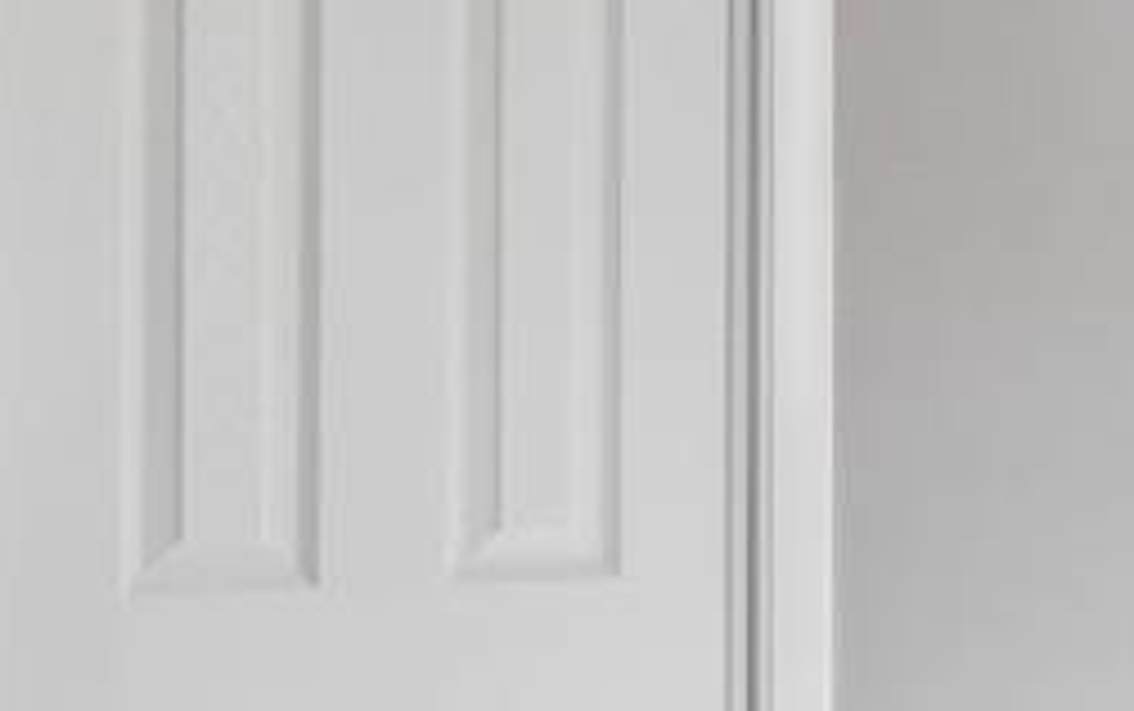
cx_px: 1467
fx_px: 3000
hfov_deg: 19.7
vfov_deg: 13.5
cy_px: 346
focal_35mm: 97
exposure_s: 1/13
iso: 100
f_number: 7.1
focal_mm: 10
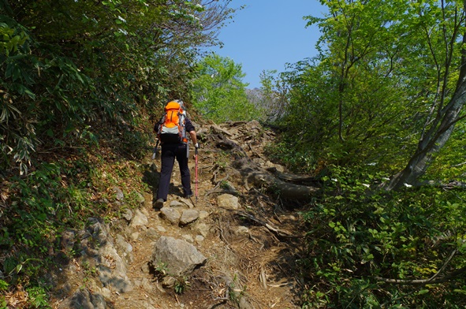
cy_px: 154
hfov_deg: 55.9
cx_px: 233
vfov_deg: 38.8
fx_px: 439
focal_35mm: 34
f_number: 11
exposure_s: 1/125
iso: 200
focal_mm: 23.13
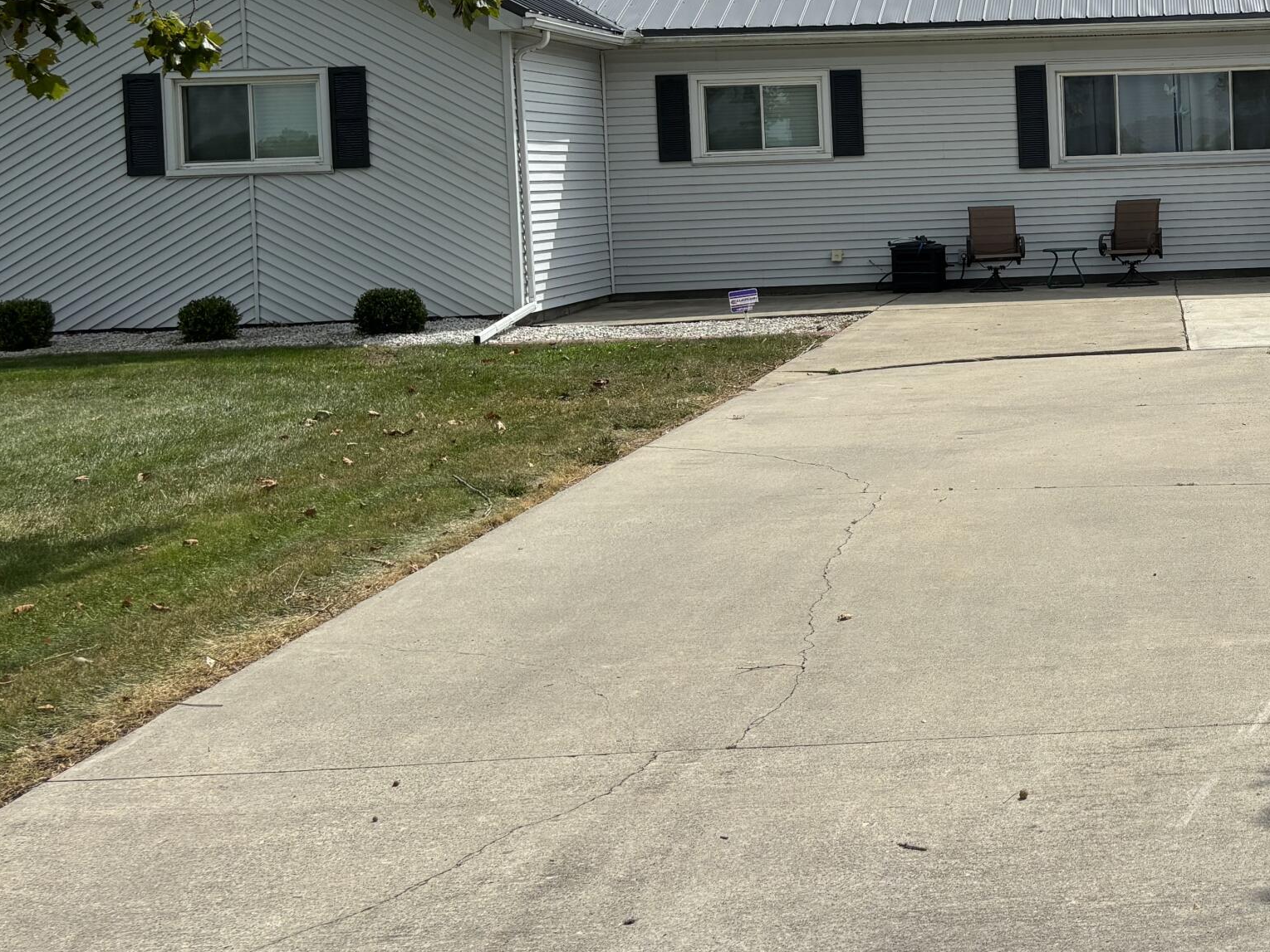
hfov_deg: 34.7
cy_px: 200
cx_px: 1217
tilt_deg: -1.0
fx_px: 1871
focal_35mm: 51
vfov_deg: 28.0
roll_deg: +1.4
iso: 50
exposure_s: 1/4425
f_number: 1.6
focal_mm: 5.96
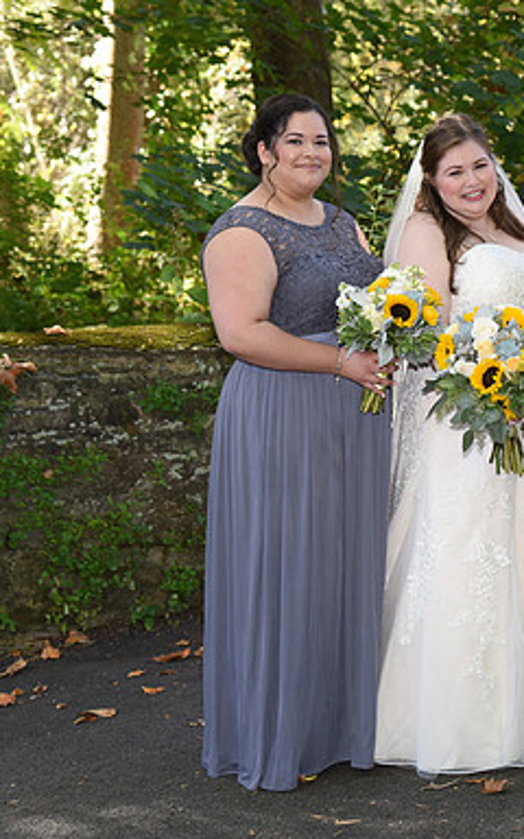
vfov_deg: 25.8
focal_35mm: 80
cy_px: 421
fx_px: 1828
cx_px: 533
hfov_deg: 16.0
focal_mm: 52
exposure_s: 1/200
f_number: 5
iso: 640
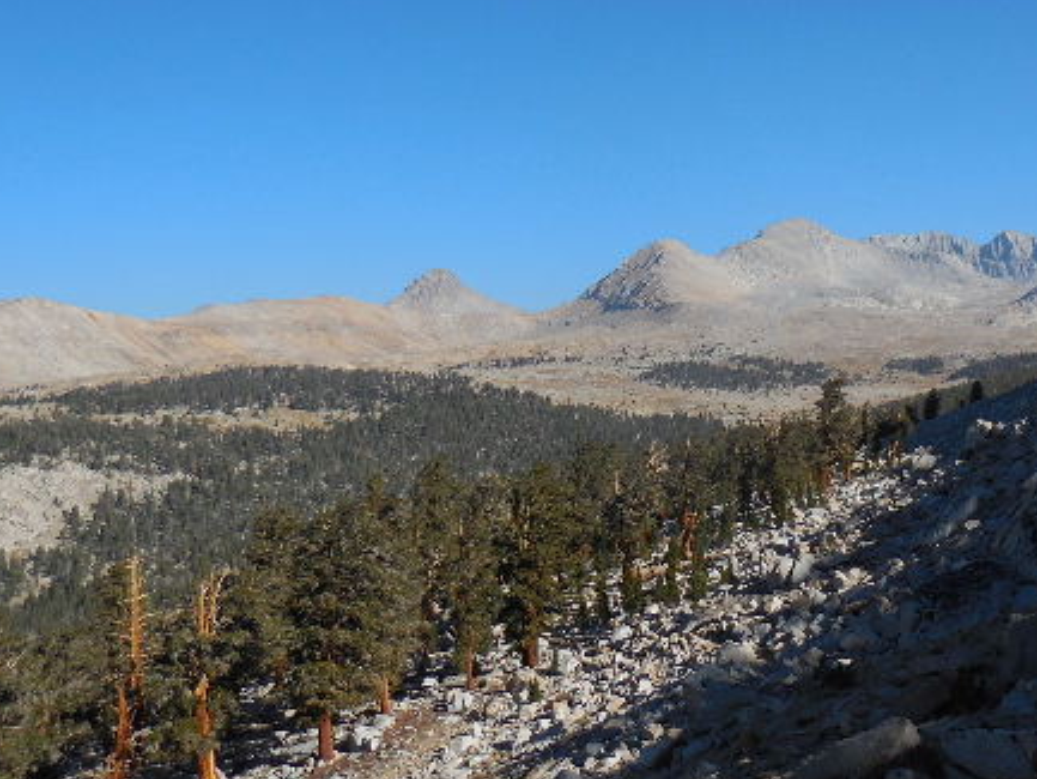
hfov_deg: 41.7
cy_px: 375
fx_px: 1348
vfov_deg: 32.2
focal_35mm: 45
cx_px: 666
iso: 125
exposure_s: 1/640
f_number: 6.6
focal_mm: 4.5
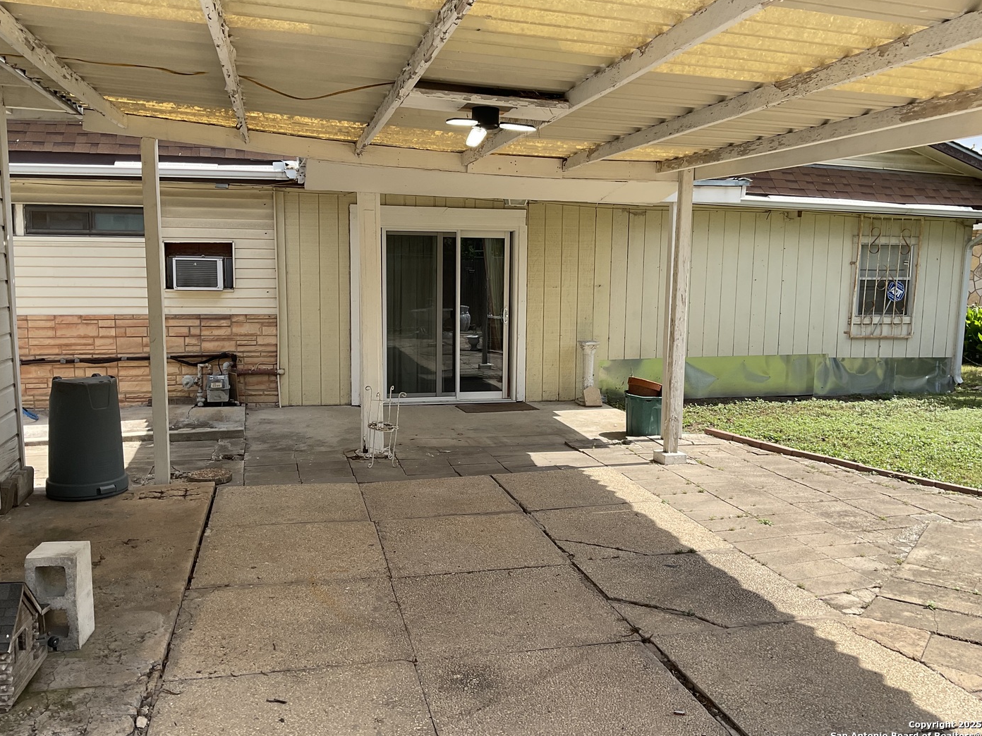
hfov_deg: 60.0
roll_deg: +0.0
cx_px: 475
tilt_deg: -6.0
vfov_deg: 46.8
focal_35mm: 30
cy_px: 361
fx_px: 851
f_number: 1.8
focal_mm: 3
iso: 16
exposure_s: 1/978
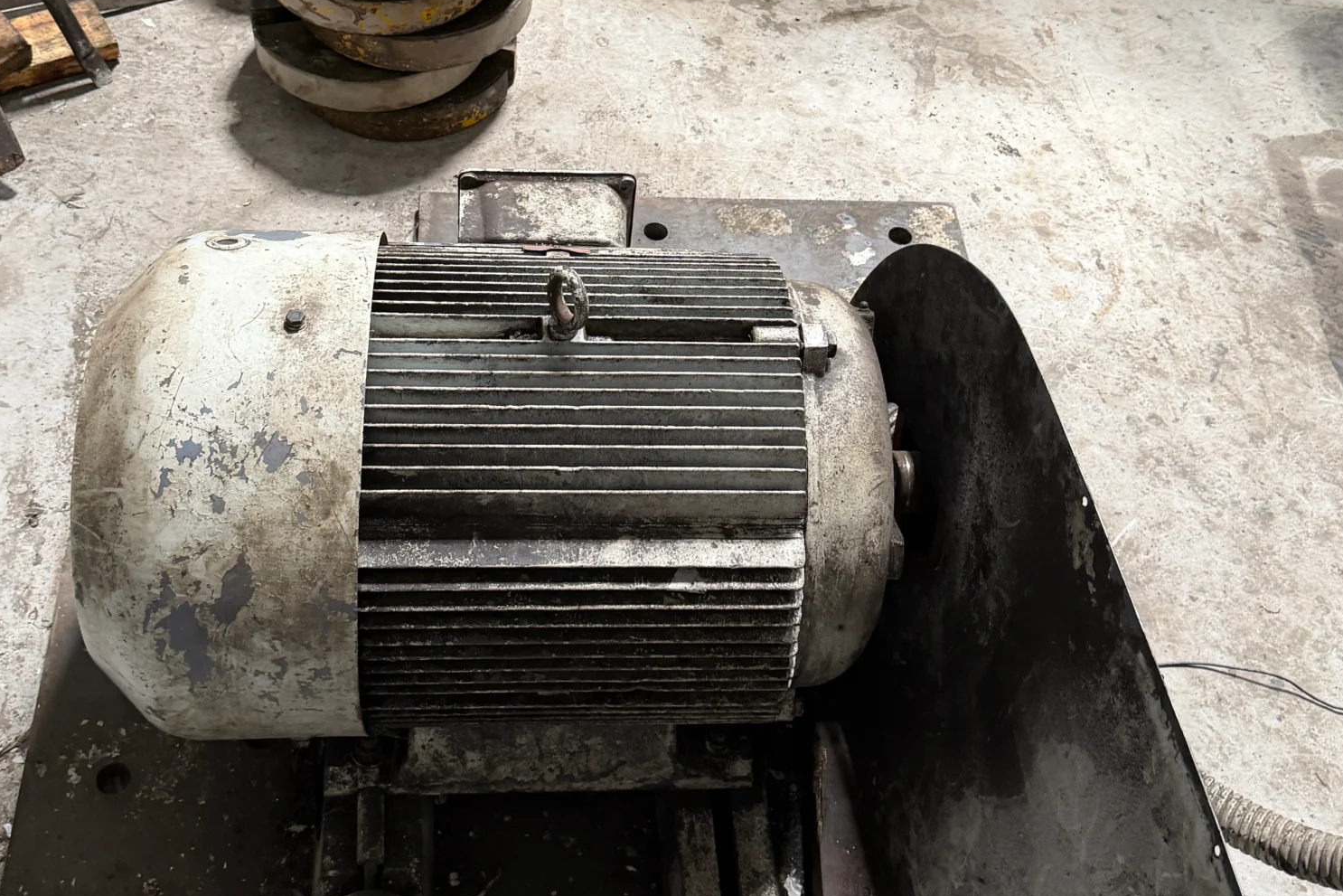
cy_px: 294
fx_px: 1604
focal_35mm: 43
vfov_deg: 30.9
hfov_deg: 45.4
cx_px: 677
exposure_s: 1/60
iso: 200
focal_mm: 6.76
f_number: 1.78
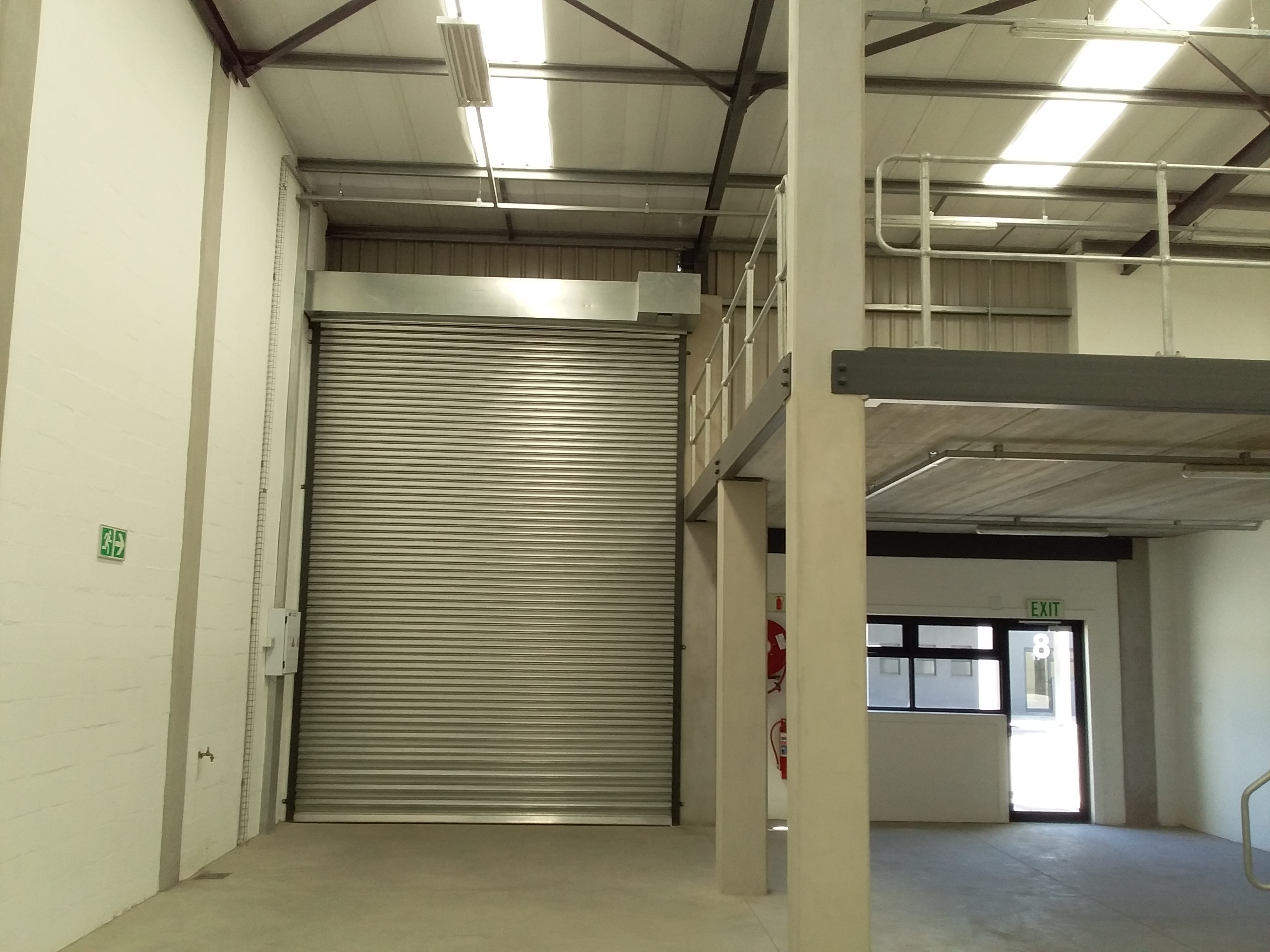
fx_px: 1137
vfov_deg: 45.4
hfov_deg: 58.4
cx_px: 635
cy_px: 476
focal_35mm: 31
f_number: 2.2
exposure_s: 1/100
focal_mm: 3.3
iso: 40
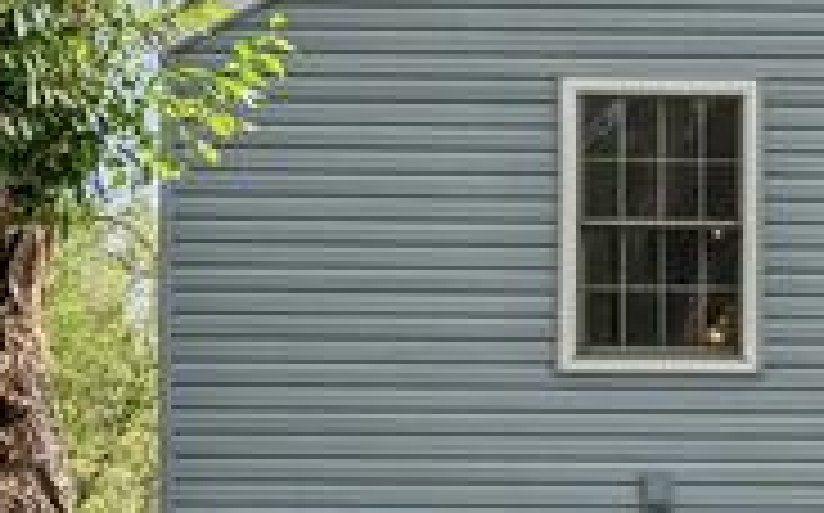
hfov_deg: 24.0
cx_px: 937
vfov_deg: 15.8
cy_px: 576
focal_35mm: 80
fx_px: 1795
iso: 250
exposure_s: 1/320
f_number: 9
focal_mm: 14
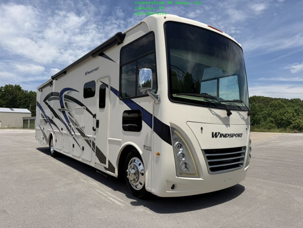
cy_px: 114
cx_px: 152
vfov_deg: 56.8
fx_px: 210
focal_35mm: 24
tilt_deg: +2.2
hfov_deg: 71.6
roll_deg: +0.4
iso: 80
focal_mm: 6.76
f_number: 1.78
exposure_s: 1/6711
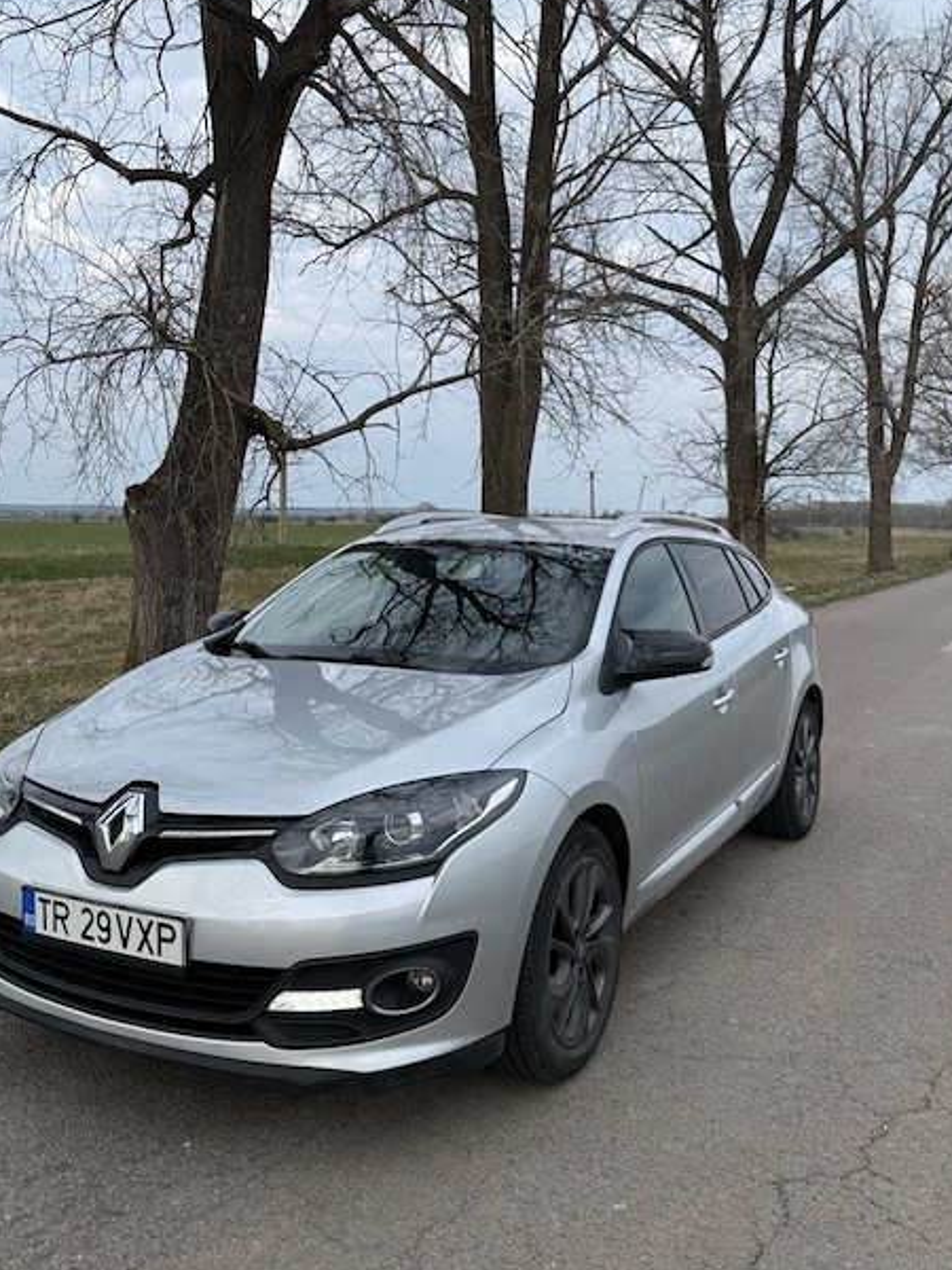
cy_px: 510
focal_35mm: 32
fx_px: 1173
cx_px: 425
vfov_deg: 56.4
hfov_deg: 44.1
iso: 80
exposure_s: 1/1271
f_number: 1.78
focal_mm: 6.76
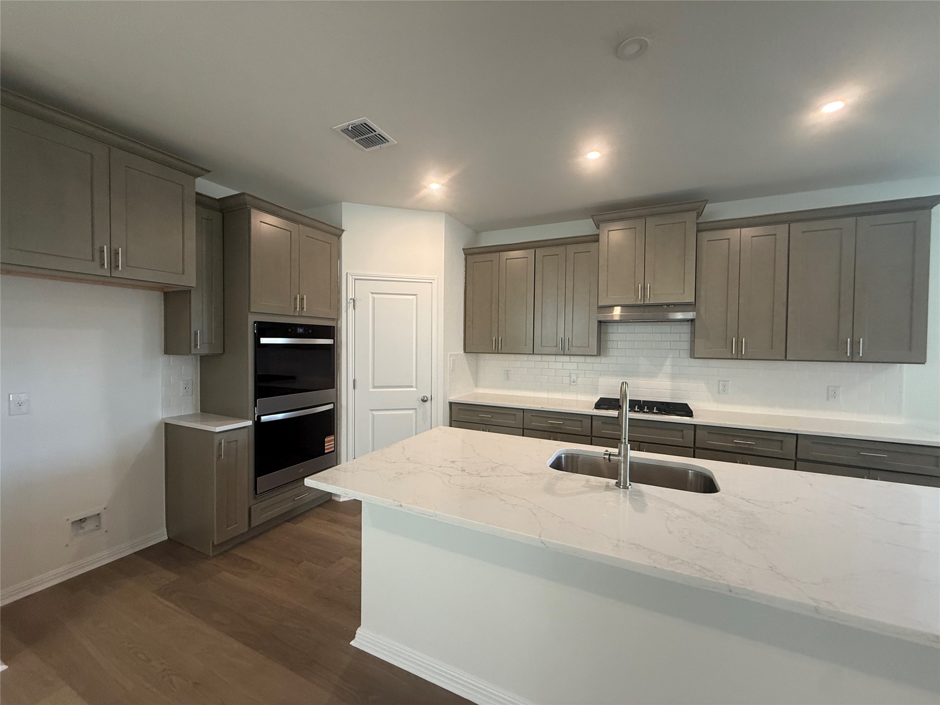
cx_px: 470
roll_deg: -0.7
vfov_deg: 85.7
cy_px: 352
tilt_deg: -1.7
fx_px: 380
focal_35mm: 14
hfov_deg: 102.1
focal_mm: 2.22
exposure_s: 1/120
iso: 250
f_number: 2.2
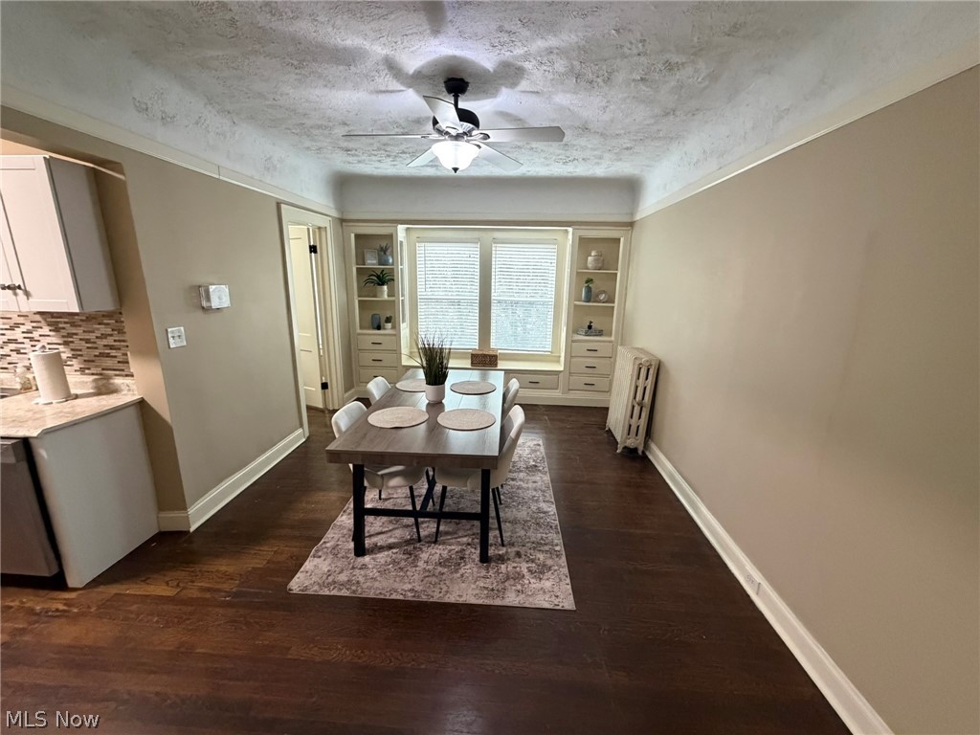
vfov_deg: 85.7
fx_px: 396
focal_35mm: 14
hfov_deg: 102.1
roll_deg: -0.6
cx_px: 490
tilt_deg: -13.0
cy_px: 368
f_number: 2.2
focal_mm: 2.22
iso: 640
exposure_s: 1/60
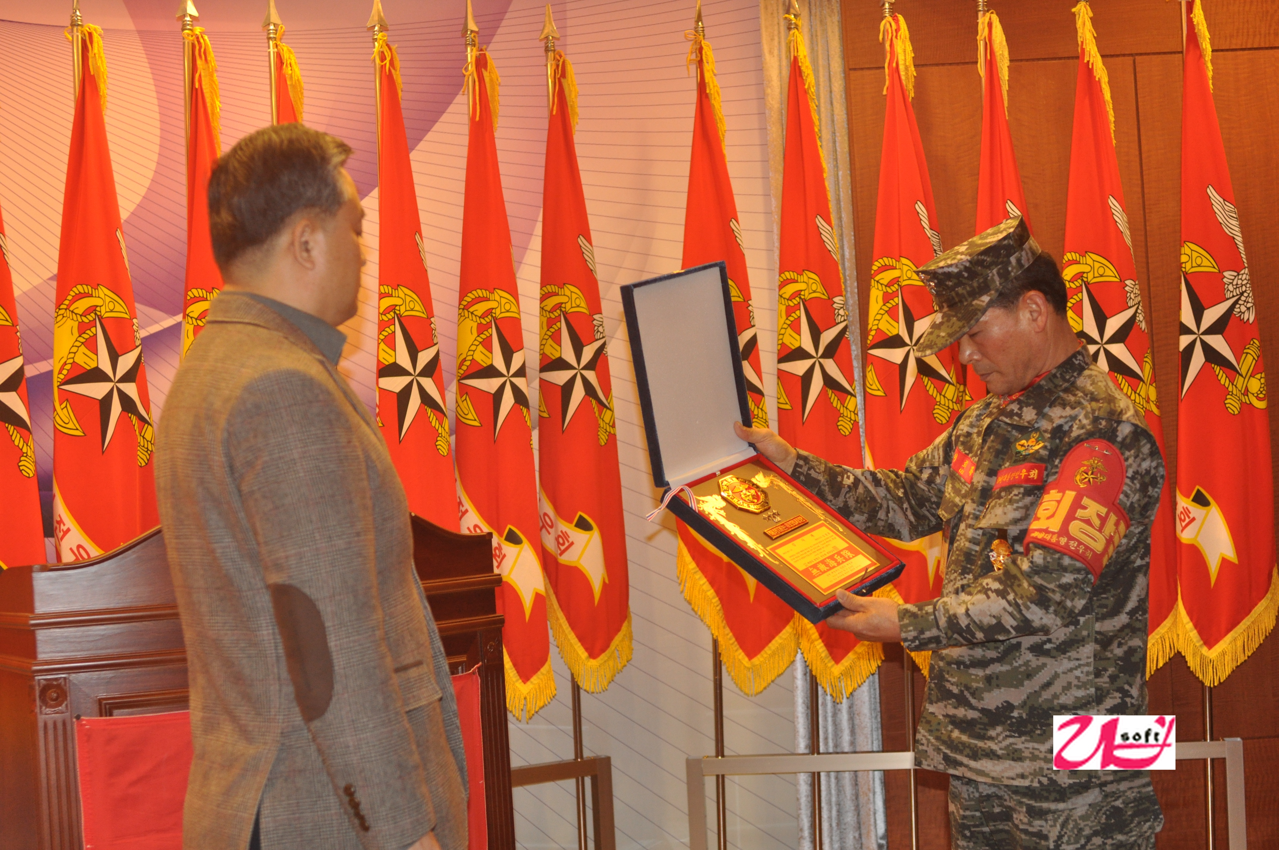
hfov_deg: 37.9
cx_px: 640
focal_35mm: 52
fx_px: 1863
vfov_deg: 25.7
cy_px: 425
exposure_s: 1/100
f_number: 4
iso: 800
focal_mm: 35
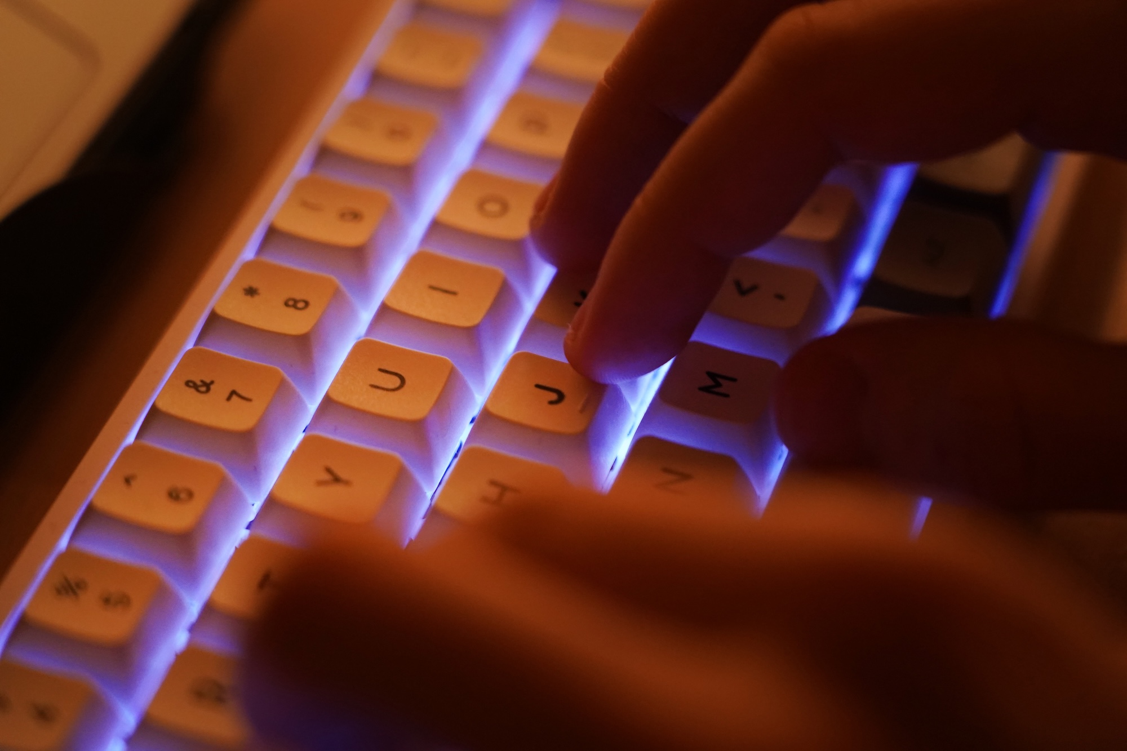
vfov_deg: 13.0
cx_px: 564
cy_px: 376
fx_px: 3287
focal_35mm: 105
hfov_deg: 19.5
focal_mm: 105
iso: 4000
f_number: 4
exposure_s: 1/100
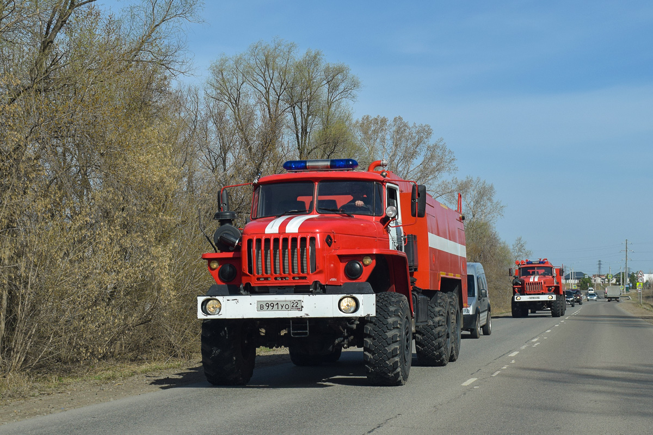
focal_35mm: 46
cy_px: 218
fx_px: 843
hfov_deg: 42.3
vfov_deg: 28.9
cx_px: 326
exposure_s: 1/1000
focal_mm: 31
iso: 200
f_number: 7.1
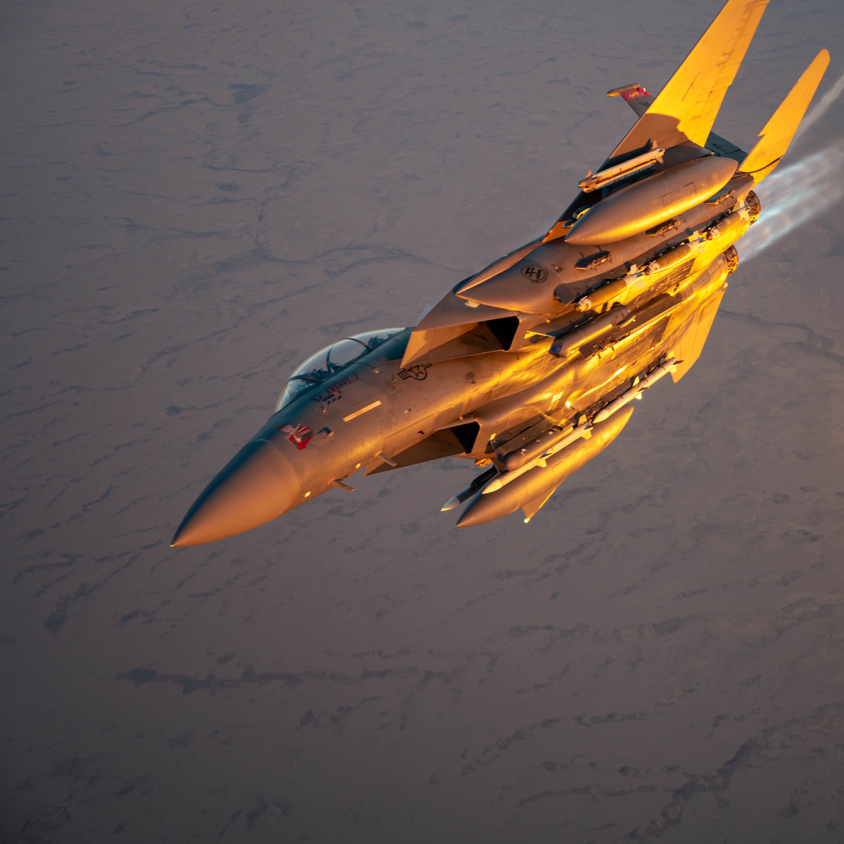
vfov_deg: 28.6
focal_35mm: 60
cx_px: 596
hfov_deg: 28.3
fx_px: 1655
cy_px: 413
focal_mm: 46
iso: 500
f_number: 2.8
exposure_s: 1/400
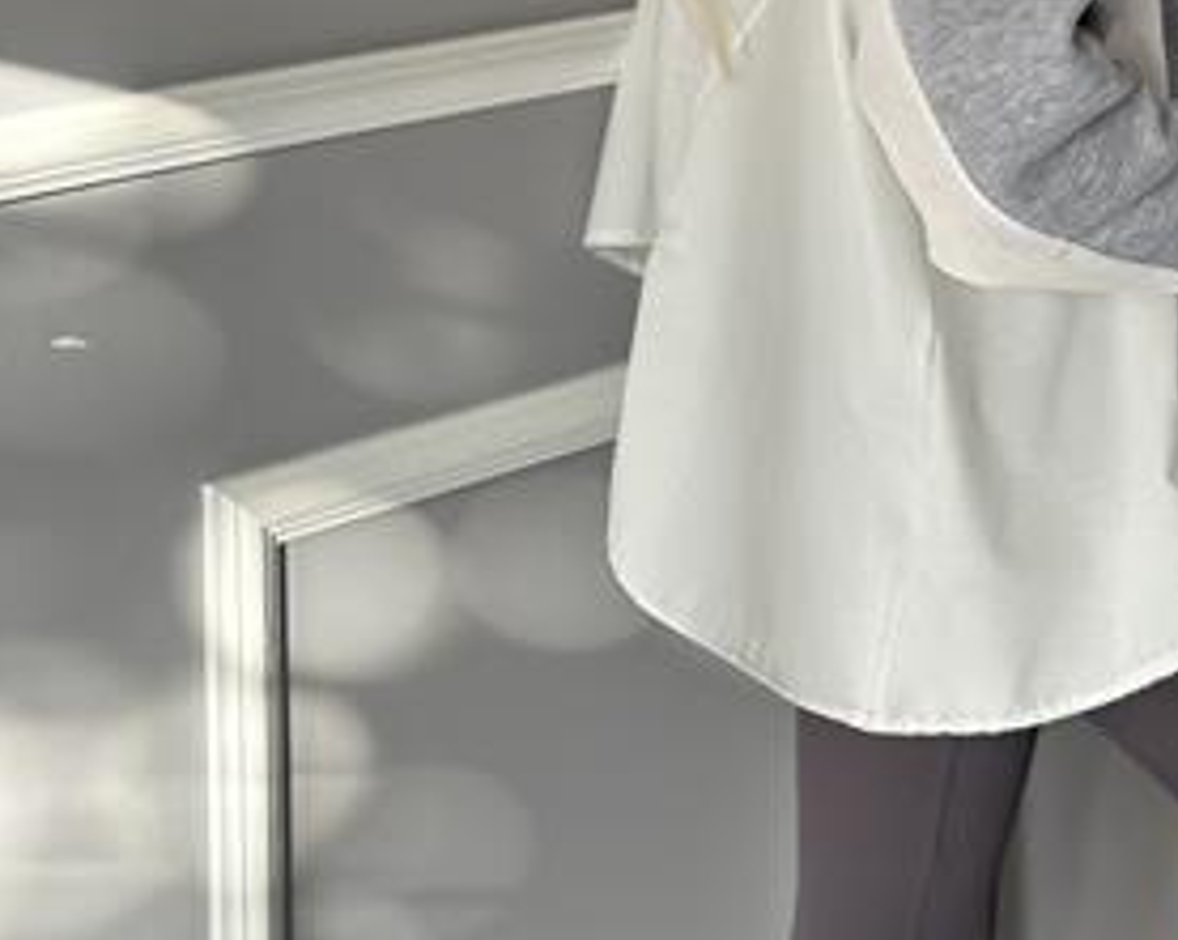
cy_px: -94
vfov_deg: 16.9
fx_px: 3065
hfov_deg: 21.7
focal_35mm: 88
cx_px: 744
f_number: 1.78
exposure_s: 1/83
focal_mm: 6.86
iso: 125
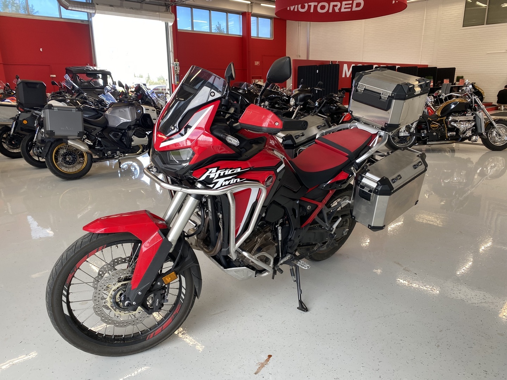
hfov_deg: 67.3
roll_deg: +0.6
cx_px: 254
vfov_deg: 53.1
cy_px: 190
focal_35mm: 26
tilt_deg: -15.9
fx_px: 381
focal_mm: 4.25
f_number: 1.8
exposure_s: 1/100
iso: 80
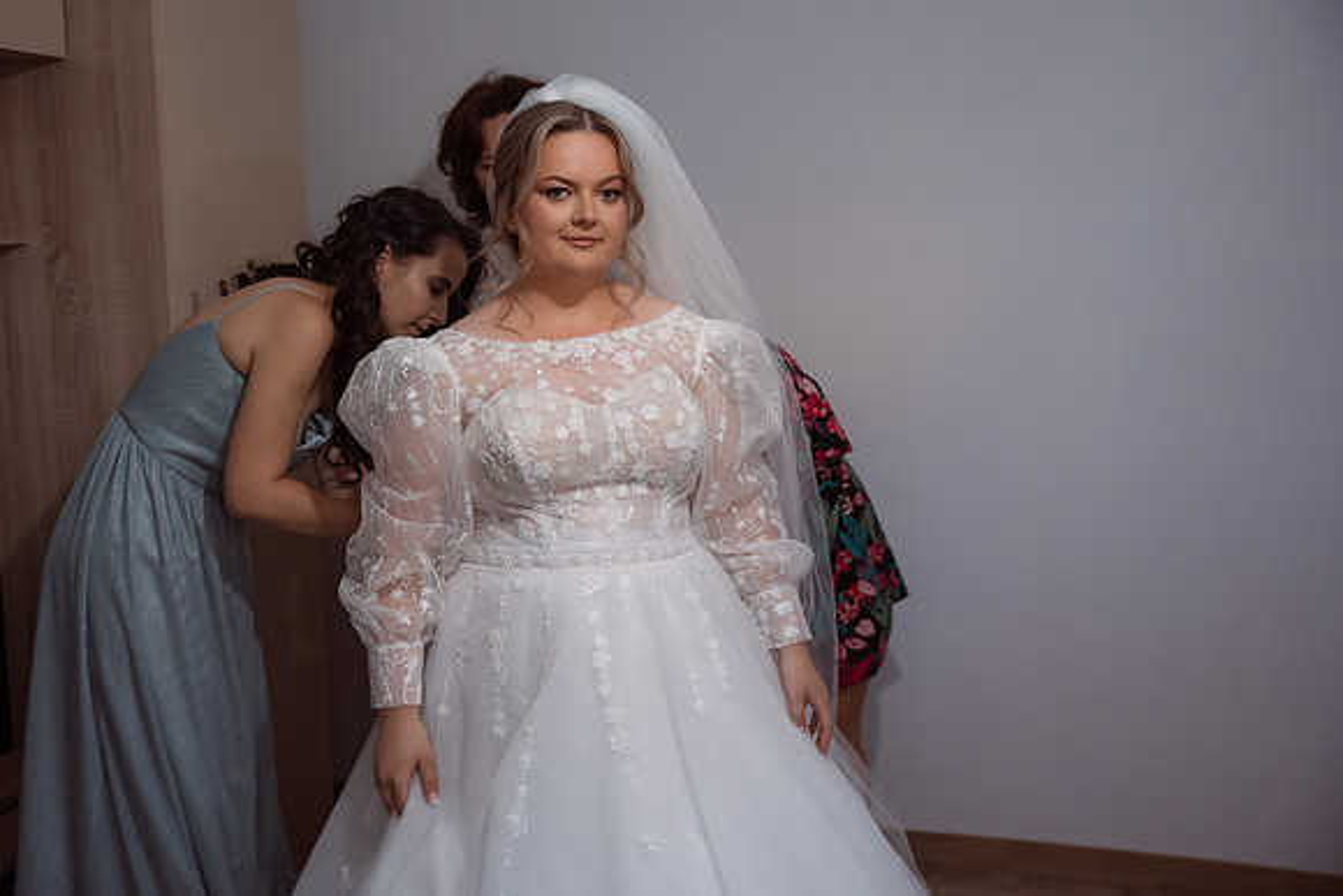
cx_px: 616
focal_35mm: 43
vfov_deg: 31.0
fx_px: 1615
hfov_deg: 45.1
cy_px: 411
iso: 800
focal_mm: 40
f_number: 2.8
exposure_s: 1/200
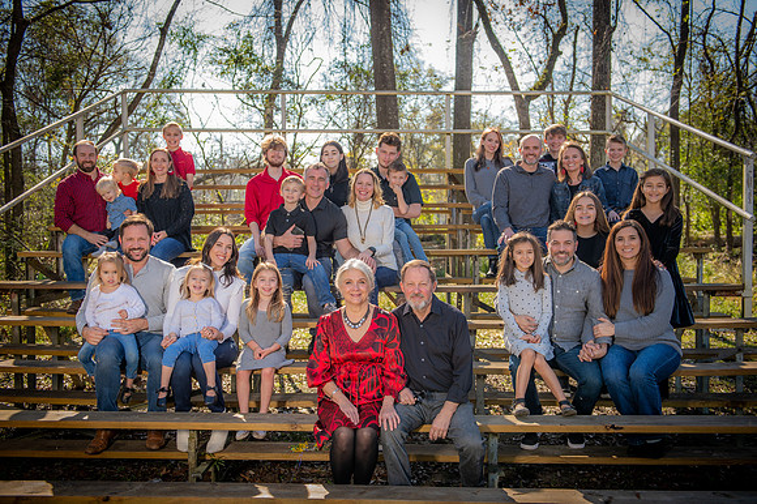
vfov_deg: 35.0
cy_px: 252
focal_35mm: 38
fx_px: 799
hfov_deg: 50.7
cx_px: 378
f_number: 3.5
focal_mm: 38
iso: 50
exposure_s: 1/250
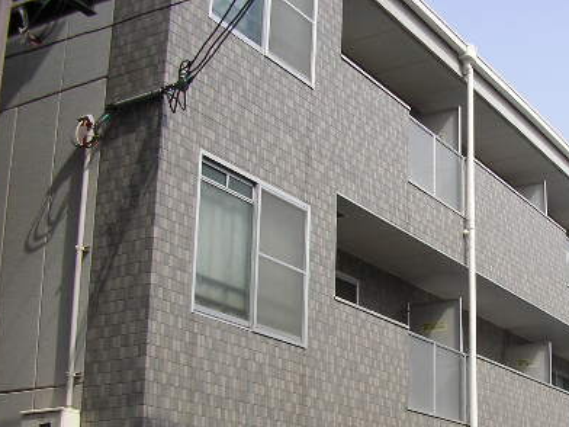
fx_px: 1019
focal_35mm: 62
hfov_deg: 30.5
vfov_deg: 23.3
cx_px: 447
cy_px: 347
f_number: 4.1
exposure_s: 1/585
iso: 71
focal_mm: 5.8
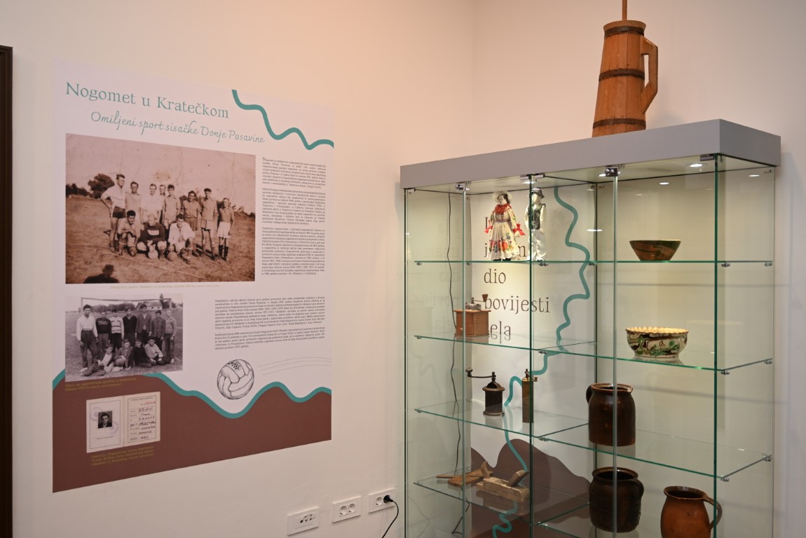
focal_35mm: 32
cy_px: 269
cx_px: 403
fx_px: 717
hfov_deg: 58.7
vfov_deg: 41.2
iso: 320
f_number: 4
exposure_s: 1/60
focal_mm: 32
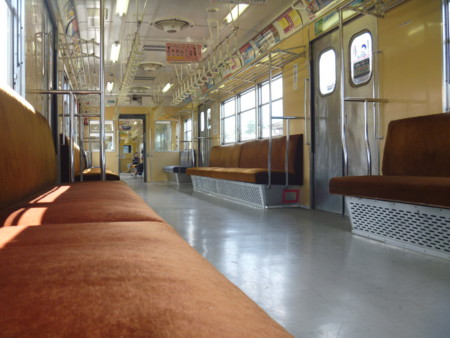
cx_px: 225
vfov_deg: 40.7
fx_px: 455
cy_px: 169
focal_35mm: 35
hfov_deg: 52.6
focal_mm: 6.3
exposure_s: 1/50
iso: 80
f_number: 3.5
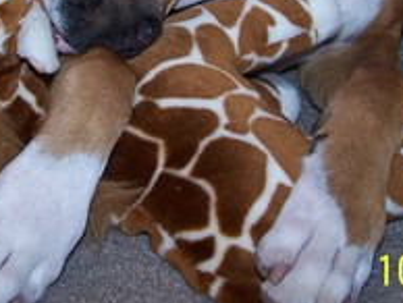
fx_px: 1096
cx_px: 135
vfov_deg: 15.5
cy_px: -4
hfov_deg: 20.8
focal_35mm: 94
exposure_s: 1/60
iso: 80
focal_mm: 6.3
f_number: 2.8
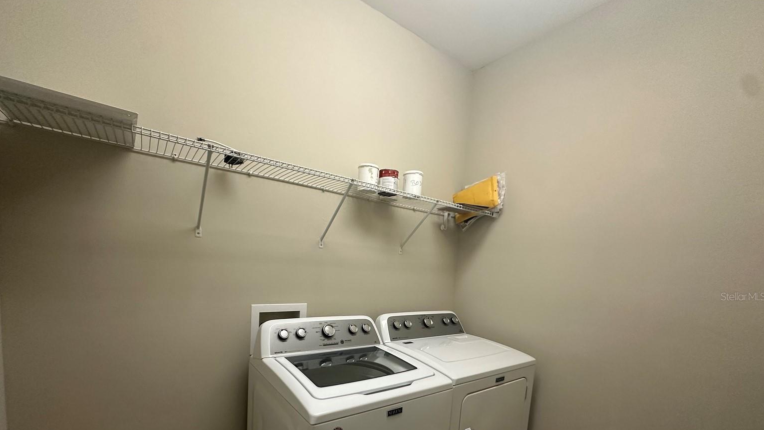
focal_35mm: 16
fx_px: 324
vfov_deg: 64.8
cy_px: 296
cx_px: 367
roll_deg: -4.0
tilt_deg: -5.2
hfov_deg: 99.3
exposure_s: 1/60
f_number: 2.2
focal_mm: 2.22
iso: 250
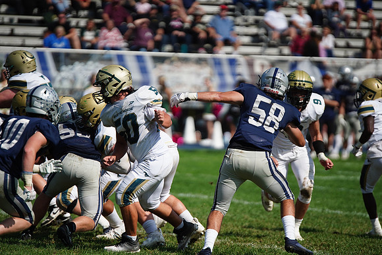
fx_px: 3184
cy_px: 128
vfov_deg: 4.6
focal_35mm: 300
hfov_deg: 6.9
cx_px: 191
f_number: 2.8
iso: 400
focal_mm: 300
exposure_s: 1/8000
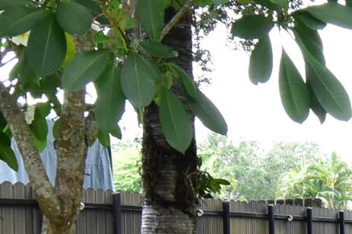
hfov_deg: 18.8
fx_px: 997
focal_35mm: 102
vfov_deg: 13.1
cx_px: 434
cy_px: 261
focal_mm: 10
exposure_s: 1/320
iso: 1000
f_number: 5.6
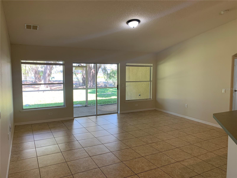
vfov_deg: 53.1
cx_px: 118
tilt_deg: -4.3
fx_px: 178
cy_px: 89
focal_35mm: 26
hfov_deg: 67.3
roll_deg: -1.7
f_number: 1.8
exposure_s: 1/60
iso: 50
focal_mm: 4.25
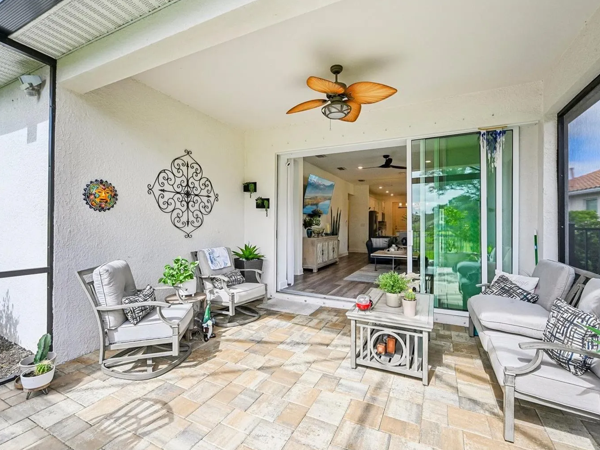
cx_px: 297
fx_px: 277
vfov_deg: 78.1
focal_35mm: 16
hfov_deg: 94.5
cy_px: 222
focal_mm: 14
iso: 400
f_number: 8
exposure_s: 1/320
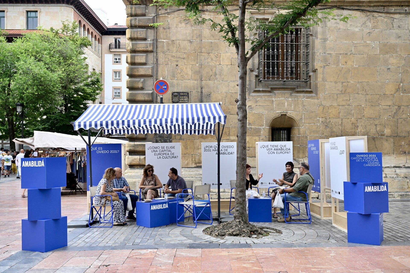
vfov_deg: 36.9
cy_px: 136
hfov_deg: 53.1
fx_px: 410
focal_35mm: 36
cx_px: 205
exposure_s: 1/400
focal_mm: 36
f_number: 5.6
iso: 500
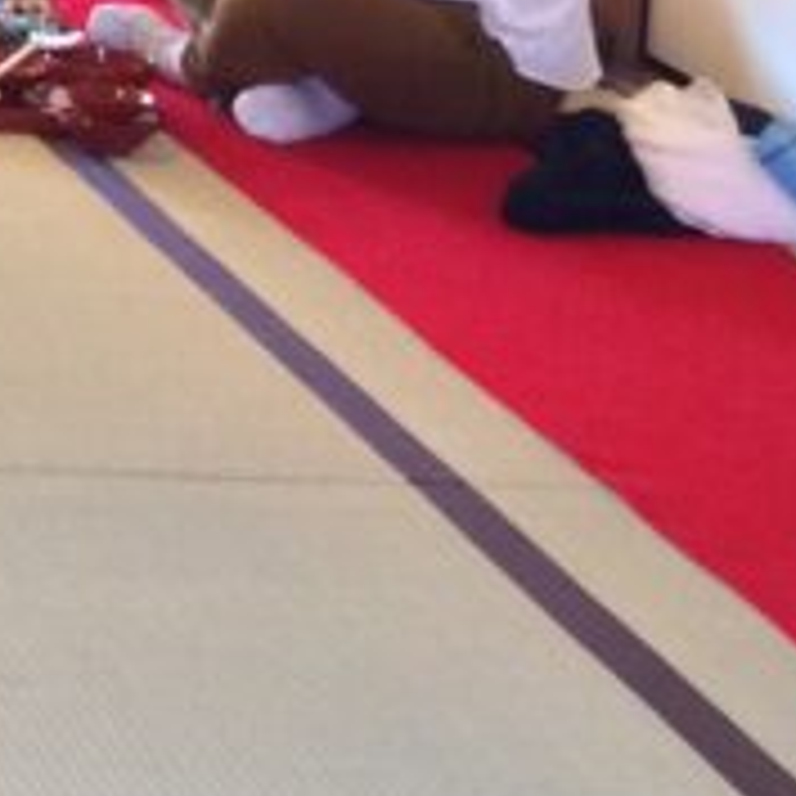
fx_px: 3850
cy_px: -333
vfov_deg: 11.4
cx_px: -1291
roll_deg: +0.2
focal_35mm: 148
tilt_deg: -10.0
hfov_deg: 9.9
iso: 100
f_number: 2.2
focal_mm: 4.15
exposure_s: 1/30
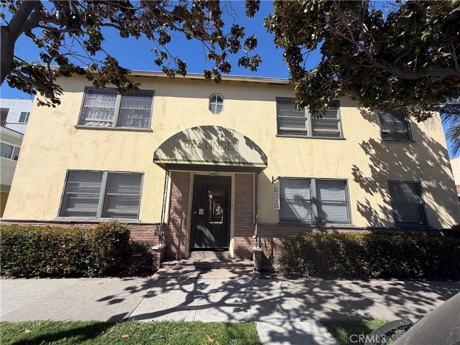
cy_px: 172
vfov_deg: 85.7
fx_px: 186
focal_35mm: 14
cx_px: 230
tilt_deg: +12.0
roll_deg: -1.3
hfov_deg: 102.1
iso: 25
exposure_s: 1/770
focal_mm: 2.22
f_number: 2.2
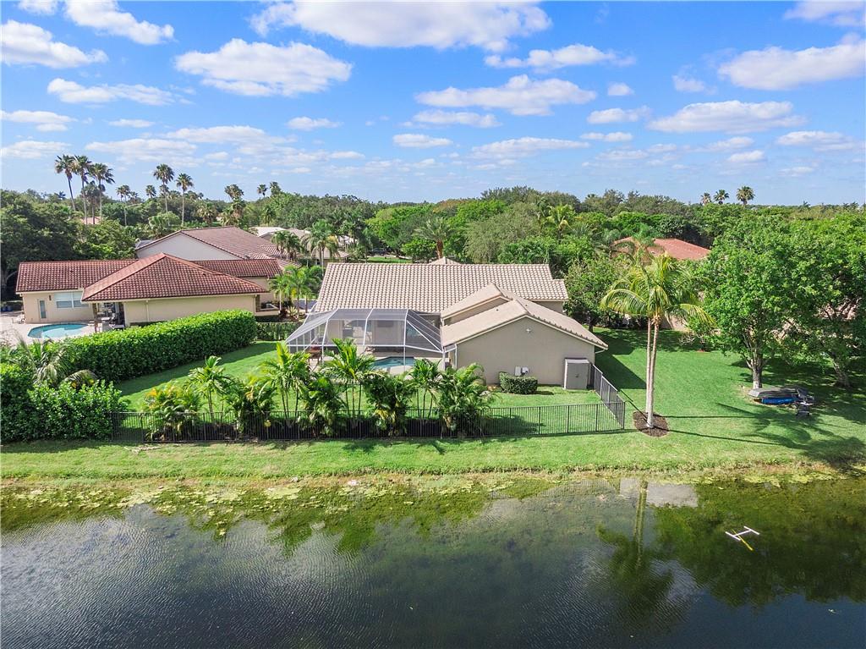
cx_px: 433
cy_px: 324
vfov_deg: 56.8
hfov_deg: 71.6
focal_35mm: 24
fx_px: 600
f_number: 2.8
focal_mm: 4.39
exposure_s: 1/1250
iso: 100
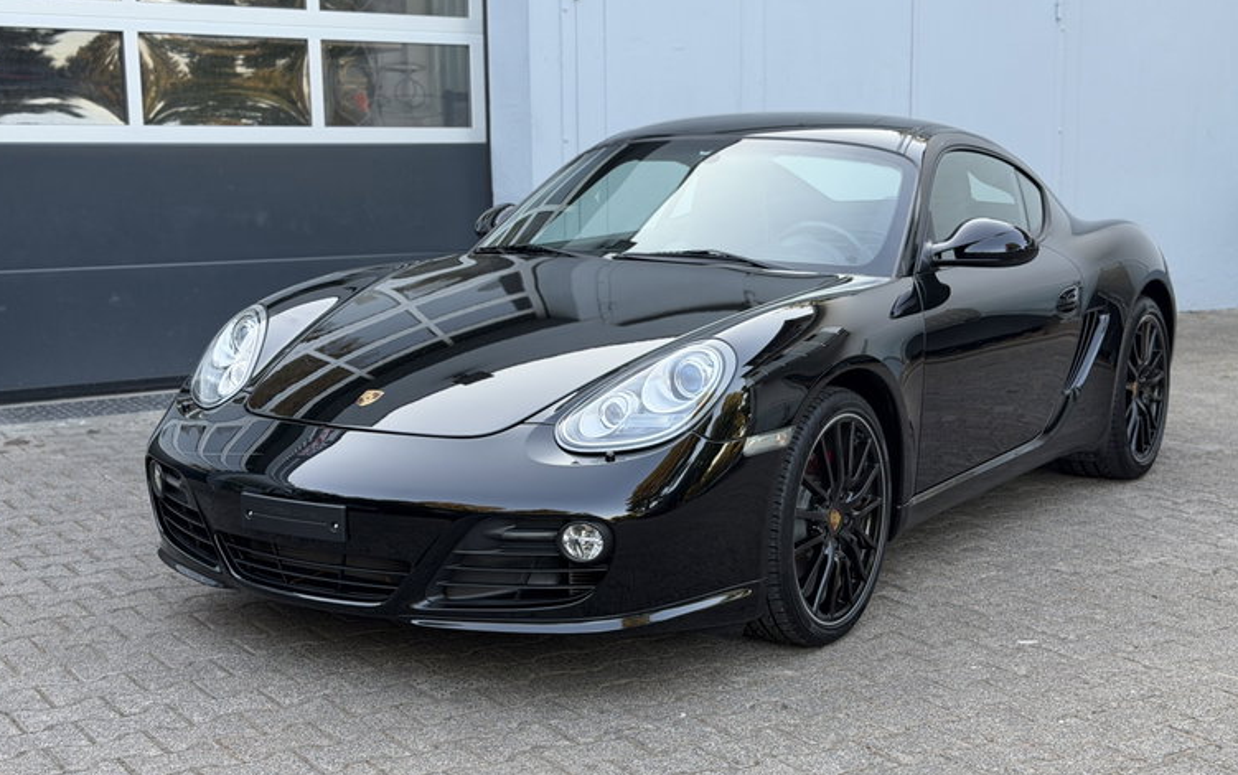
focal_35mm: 52
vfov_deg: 24.9
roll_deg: +1.2
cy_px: 402
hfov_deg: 38.9
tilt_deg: -7.9
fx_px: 1755
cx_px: 610
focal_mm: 6.76
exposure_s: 1/121
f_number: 1.78
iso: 64
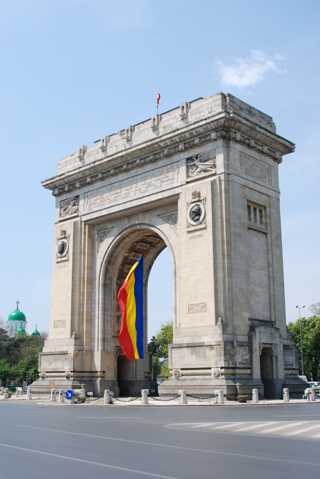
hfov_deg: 29.0
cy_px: 240
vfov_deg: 42.3
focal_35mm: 46
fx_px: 618
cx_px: 160
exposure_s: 1/250
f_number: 8
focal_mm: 31
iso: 100
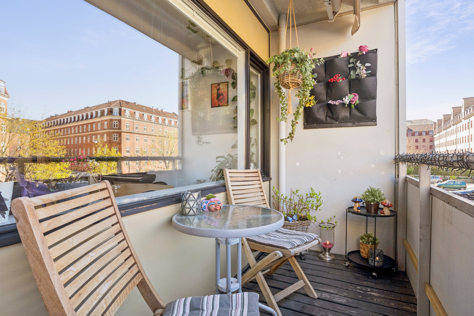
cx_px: 237
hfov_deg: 88.1
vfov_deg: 65.7
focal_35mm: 19
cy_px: 158
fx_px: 245
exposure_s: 1/80
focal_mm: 12.4
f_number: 7.1
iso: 400
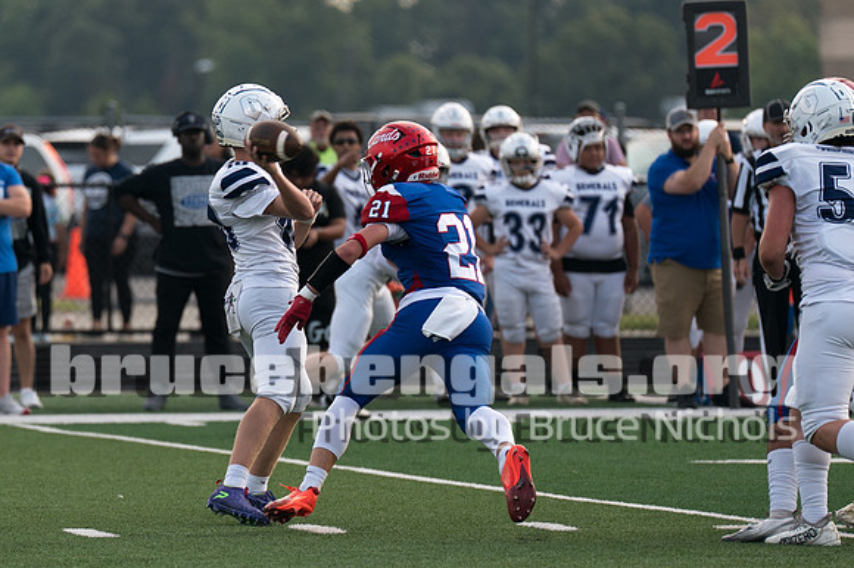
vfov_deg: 3.5
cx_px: 262
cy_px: 256
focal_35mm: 397
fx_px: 9412
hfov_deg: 5.2
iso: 125
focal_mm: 200
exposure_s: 1/1000
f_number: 2.8
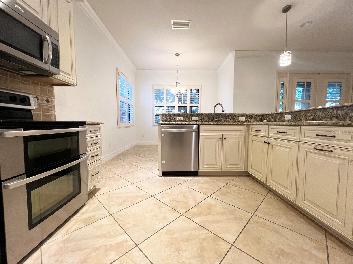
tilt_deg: -4.9
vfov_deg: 89.9
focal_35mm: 13
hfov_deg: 106.2
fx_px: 133
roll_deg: -0.9
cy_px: 132
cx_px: 176
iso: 200
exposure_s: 1/60
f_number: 1.8
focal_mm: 1.57
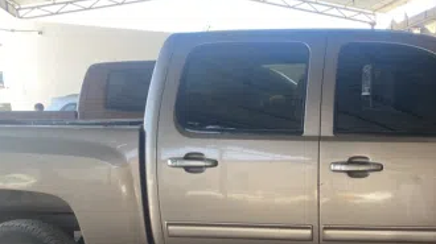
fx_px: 635
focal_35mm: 55
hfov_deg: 37.0
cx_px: 322
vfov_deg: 20.4
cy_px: 290
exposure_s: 1/122
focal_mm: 4.25
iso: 50
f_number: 1.8
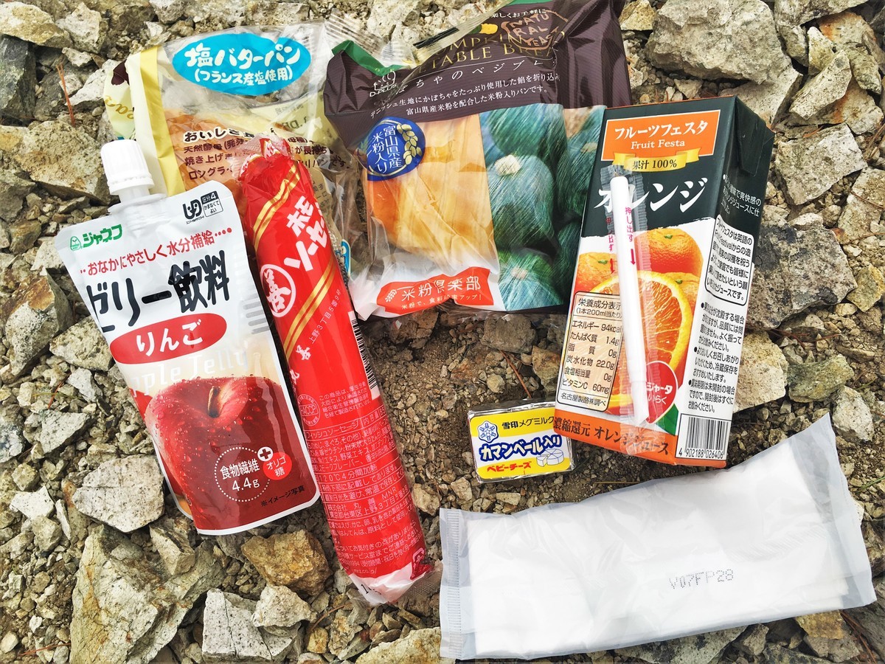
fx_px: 741
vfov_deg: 48.2
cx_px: 442
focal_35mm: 29
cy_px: 332
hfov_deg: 61.7
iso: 25
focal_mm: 4.15
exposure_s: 1/2024
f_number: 2.2
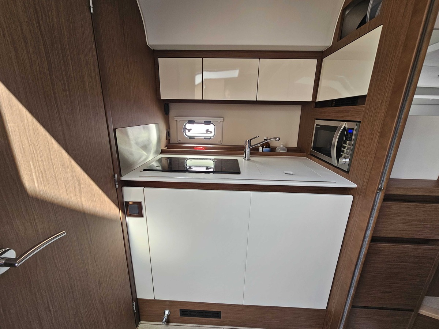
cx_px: 220
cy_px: 164
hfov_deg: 106.2
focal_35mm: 13
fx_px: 165
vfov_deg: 89.9
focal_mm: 2.2
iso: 64
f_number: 2.2
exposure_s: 1/60
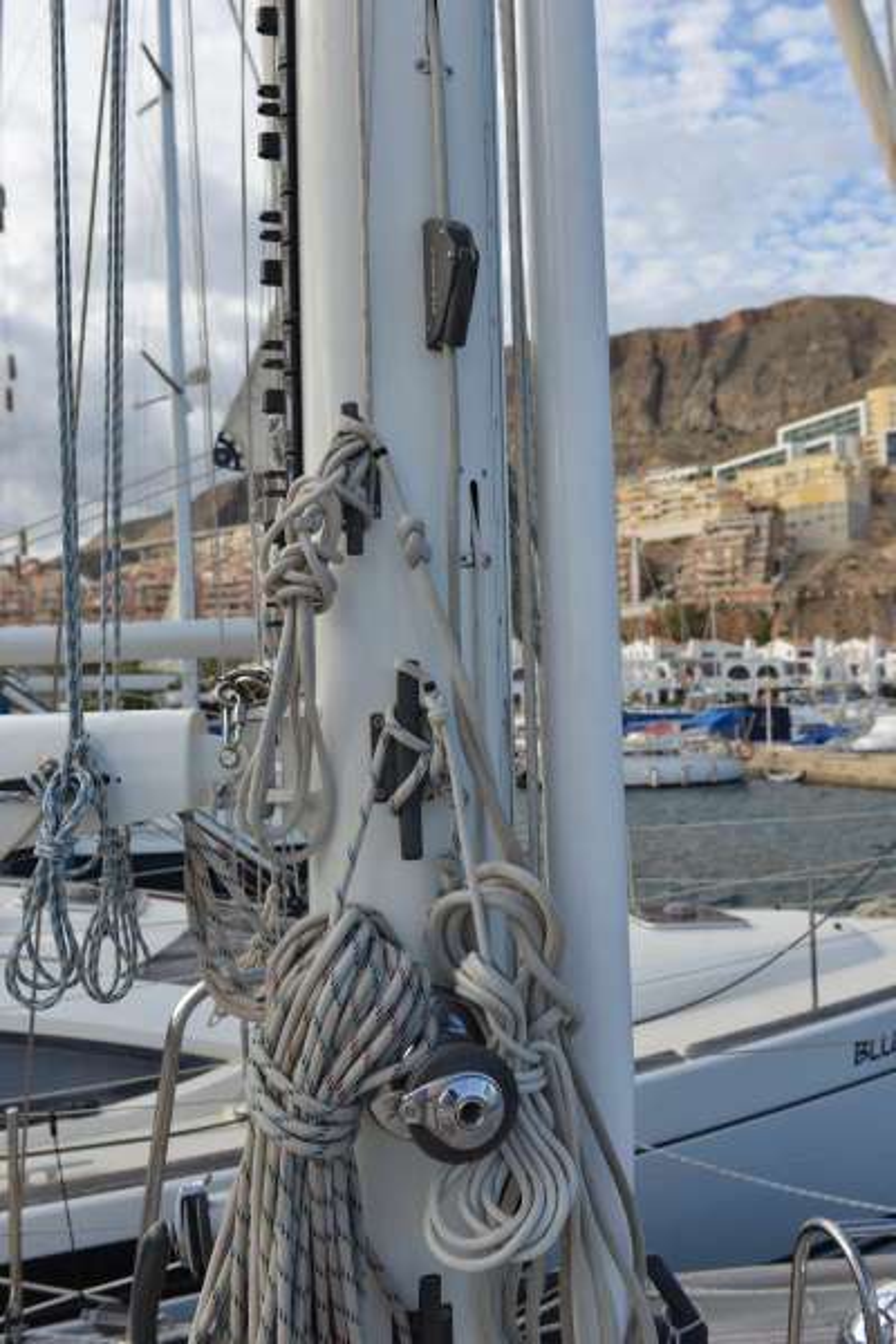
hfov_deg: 41.1
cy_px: 672
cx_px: 448
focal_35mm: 32
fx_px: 1195
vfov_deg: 58.7
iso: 125
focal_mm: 32
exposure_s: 1/125
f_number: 5.6
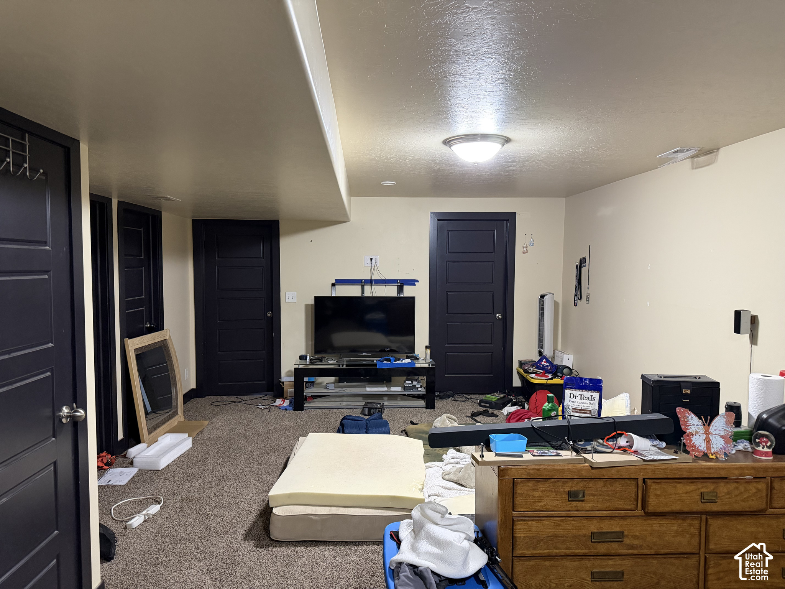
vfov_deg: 56.8
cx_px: 392
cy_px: 294
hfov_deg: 71.6
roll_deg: -0.1
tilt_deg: -4.0
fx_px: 544
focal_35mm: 24
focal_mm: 6.76
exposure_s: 1/60
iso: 640
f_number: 1.78
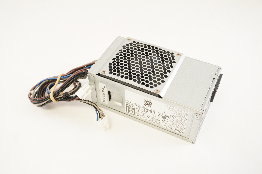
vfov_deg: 34.1
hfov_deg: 49.6
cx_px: 131
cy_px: 87
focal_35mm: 39
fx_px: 284
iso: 1000
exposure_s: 1/30
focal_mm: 26
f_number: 5.6
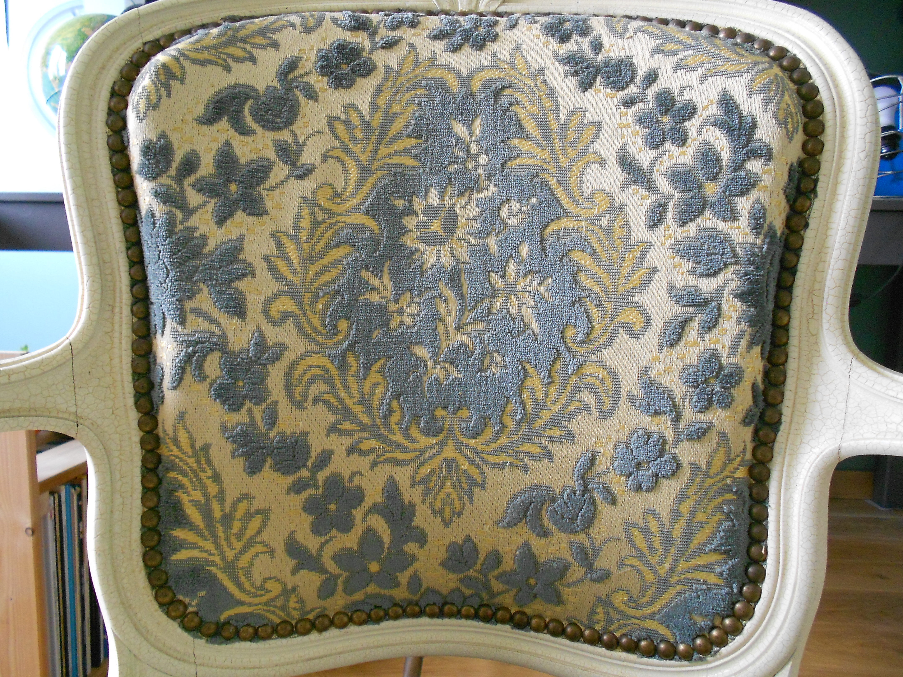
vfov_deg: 53.1
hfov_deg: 67.3
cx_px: 452
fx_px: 678
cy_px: 338
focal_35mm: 26
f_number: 3.2
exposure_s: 1/30
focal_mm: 4.6
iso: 400
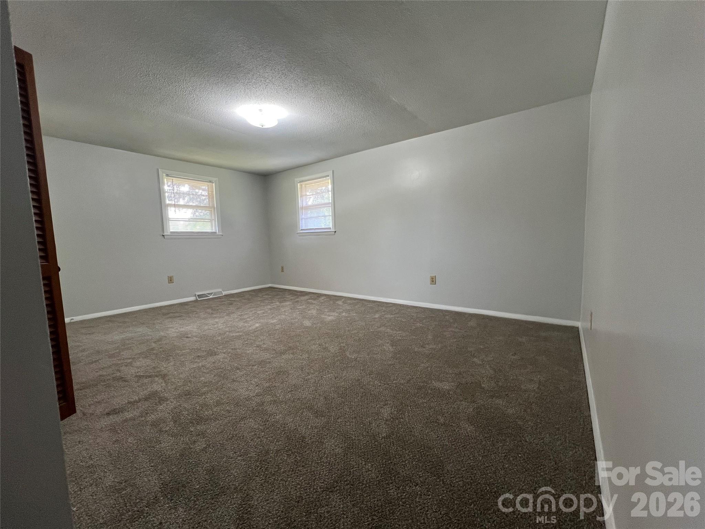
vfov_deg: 89.9
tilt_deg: -5.1
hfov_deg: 106.2
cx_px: 352
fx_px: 265
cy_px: 264
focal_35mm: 13
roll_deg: +1.7
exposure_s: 1/60
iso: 250
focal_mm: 1.57
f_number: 1.8
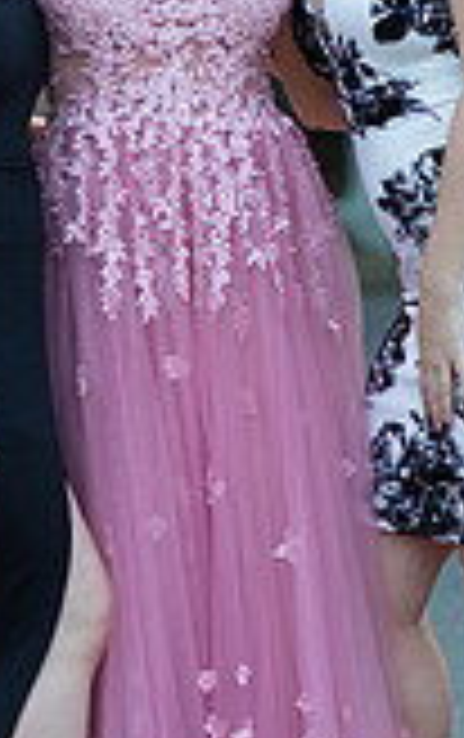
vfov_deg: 8.8
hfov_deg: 5.6
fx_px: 4778
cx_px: 173
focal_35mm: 237
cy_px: 230
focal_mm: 85
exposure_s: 1/800
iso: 250
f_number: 2
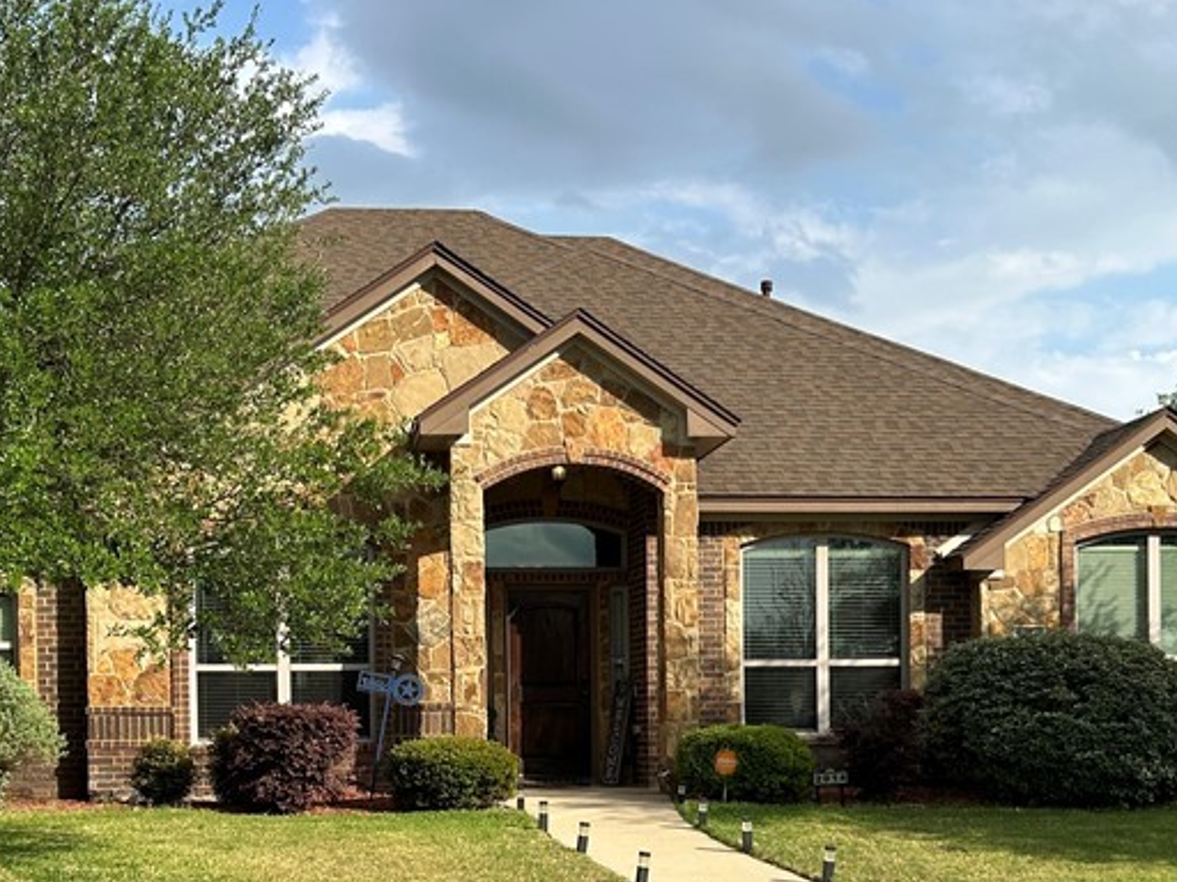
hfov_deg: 36.8
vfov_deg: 27.5
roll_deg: +1.4
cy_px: 710
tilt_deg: +0.1
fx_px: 1768
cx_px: 563
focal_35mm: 52
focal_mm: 5.7
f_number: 1.5
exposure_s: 1/2841
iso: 50
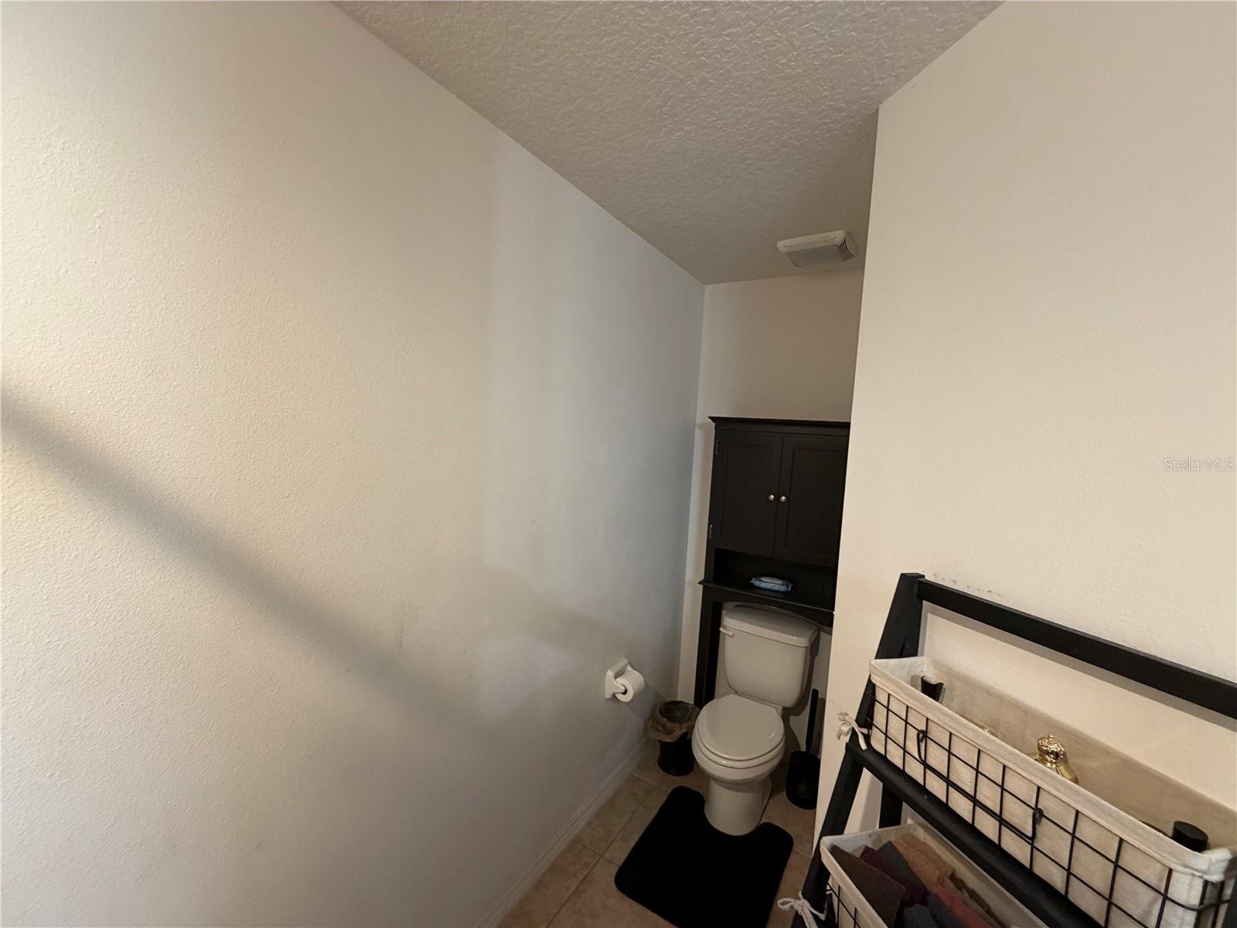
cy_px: 464
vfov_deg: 85.7
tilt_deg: -3.7
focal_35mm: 14
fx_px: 500
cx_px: 618
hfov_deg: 102.1
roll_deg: -3.0
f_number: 2.2
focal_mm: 2.22
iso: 320
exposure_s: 1/60
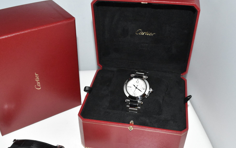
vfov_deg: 29.7
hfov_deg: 46.2
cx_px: 112
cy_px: 96
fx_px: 277
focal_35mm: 43
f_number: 11
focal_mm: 20
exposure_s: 1/60
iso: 5000
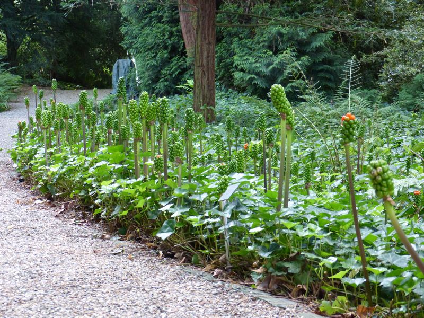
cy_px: 159
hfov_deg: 26.0
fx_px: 919
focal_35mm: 75
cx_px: 212
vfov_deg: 19.6
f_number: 3.3
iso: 400
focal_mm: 13.5
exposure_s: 1/60
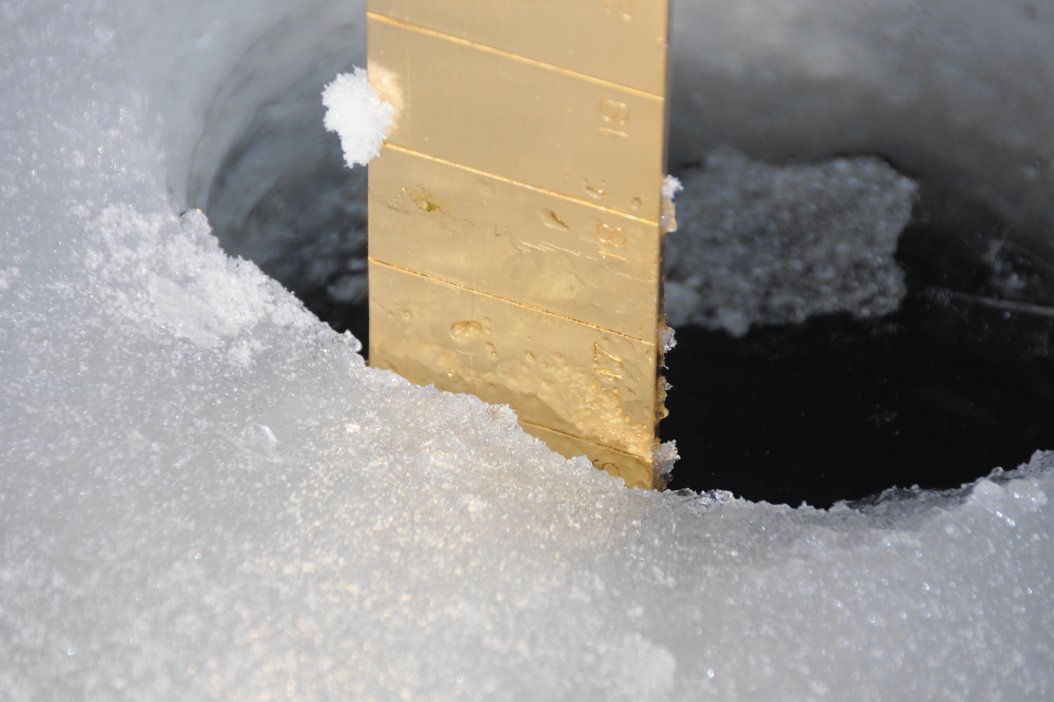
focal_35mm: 375
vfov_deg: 3.7
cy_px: 351
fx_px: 10975
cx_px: 527
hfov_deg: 5.5
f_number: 6.3
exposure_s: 1/400
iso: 160
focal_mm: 250
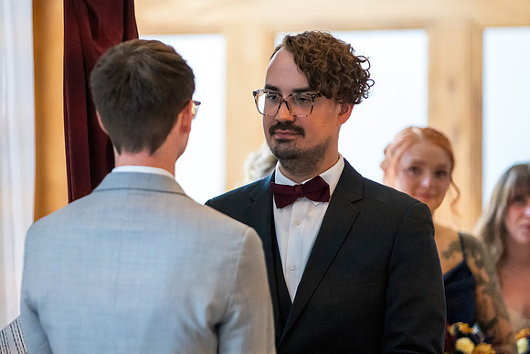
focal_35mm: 150
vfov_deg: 9.2
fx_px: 2209
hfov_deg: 13.7
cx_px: 265
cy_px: 177
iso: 5000
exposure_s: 1/500
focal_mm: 150
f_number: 2.8
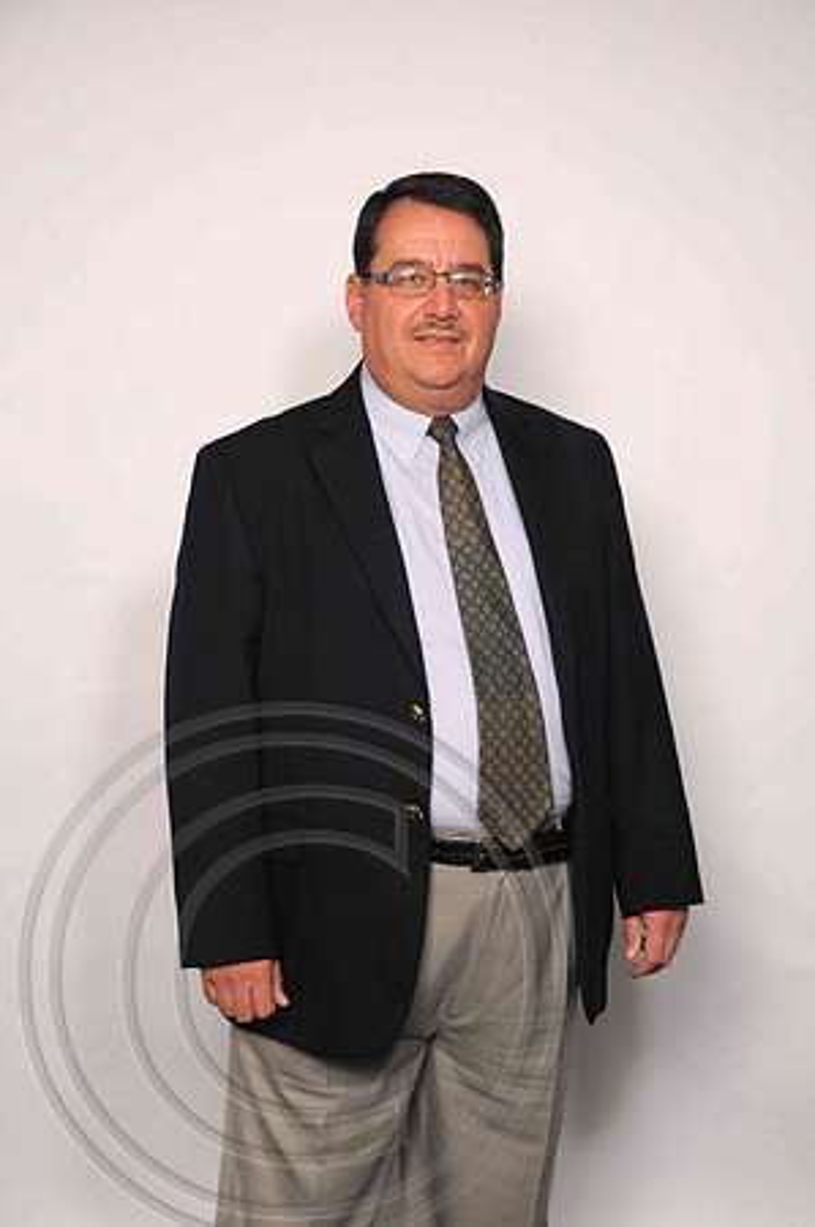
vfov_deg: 30.5
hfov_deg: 20.6
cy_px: 614
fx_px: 2246
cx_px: 408
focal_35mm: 66
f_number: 5.6
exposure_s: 1/60
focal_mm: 44
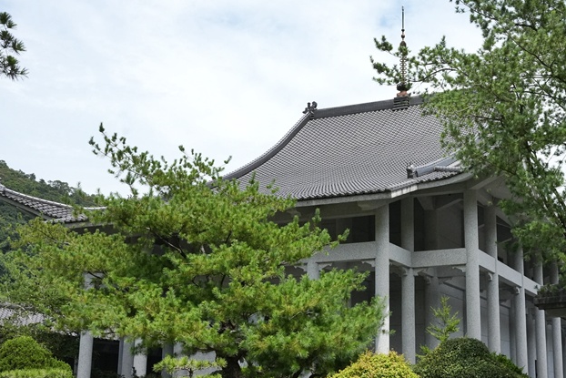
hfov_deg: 37.1
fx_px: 817
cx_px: 436
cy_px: 194
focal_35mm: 52
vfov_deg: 26.0
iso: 2500
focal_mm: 31.6
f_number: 9
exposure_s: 1/3200
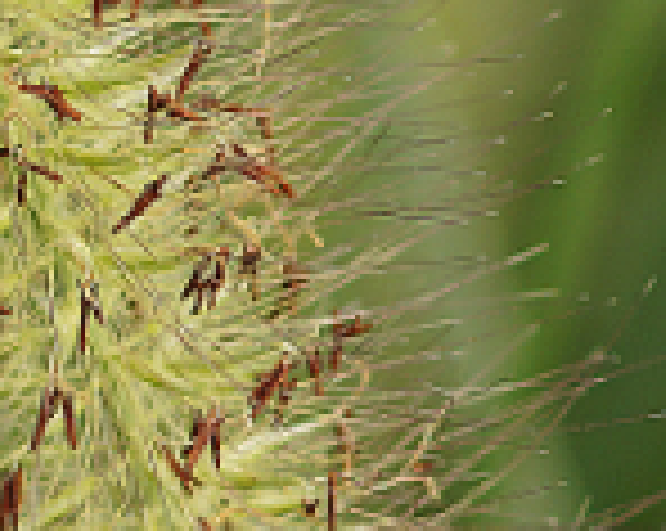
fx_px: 22480
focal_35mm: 1142
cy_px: 86
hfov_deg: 1.7
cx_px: -572
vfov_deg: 1.4
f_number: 3.5
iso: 100
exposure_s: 1/200
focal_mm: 100
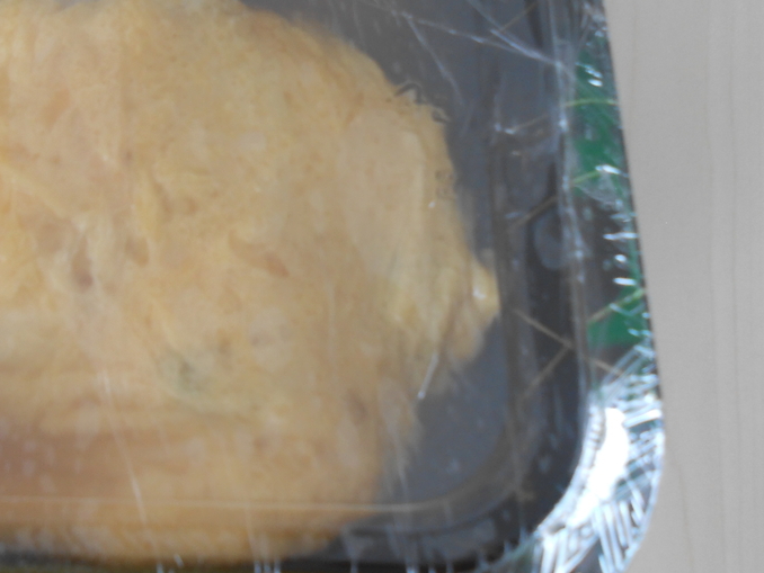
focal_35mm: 46
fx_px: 1016
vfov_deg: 31.3
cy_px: 196
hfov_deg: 39.2
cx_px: 128
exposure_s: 1/30
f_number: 3.5
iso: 125
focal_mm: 4.6
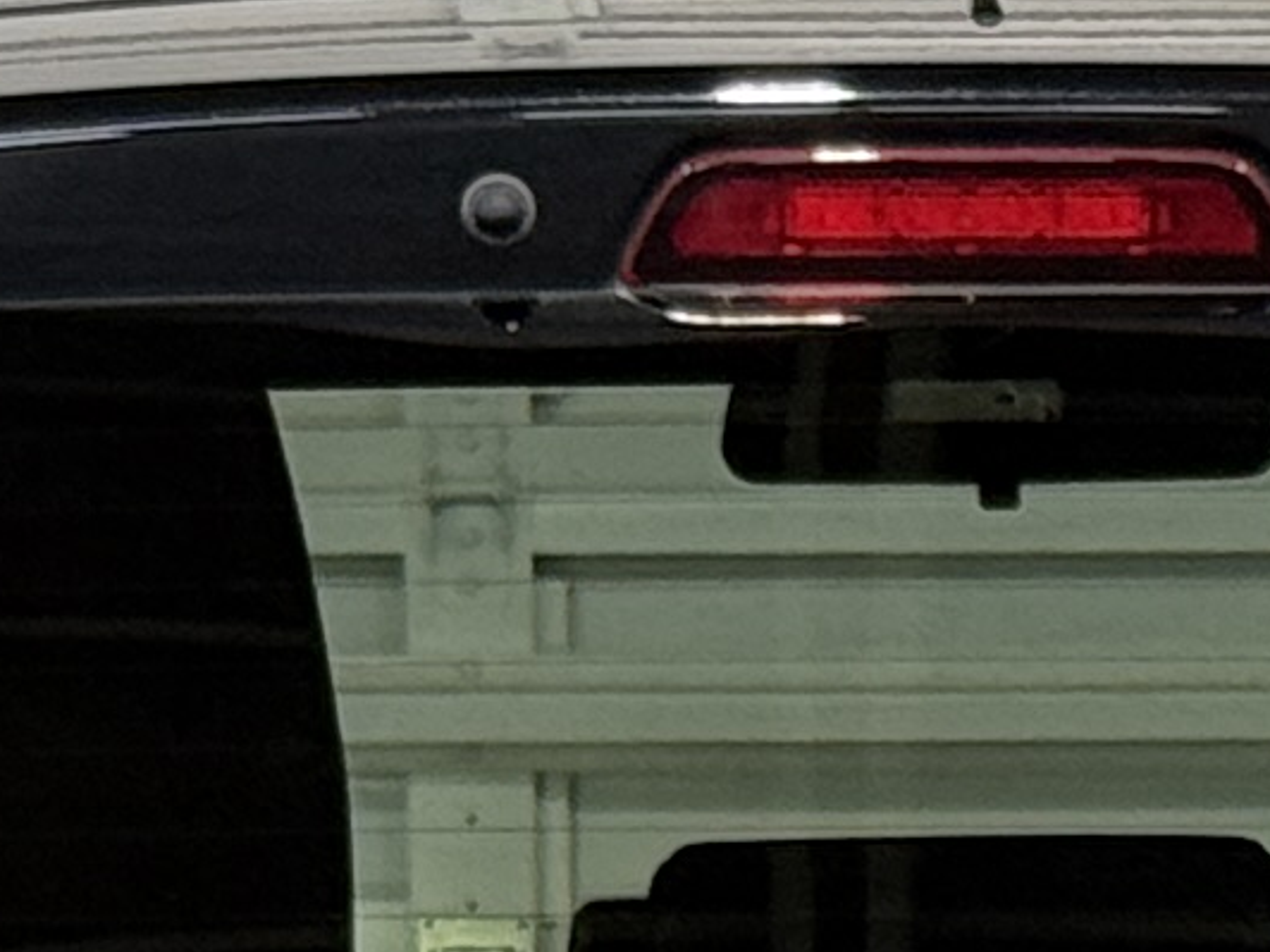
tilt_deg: -9.8
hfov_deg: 5.4
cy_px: 2543
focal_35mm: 364
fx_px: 13355
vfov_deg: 4.0
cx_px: 957
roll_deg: +0.3
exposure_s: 1/60
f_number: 1.78
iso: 160
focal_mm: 6.76
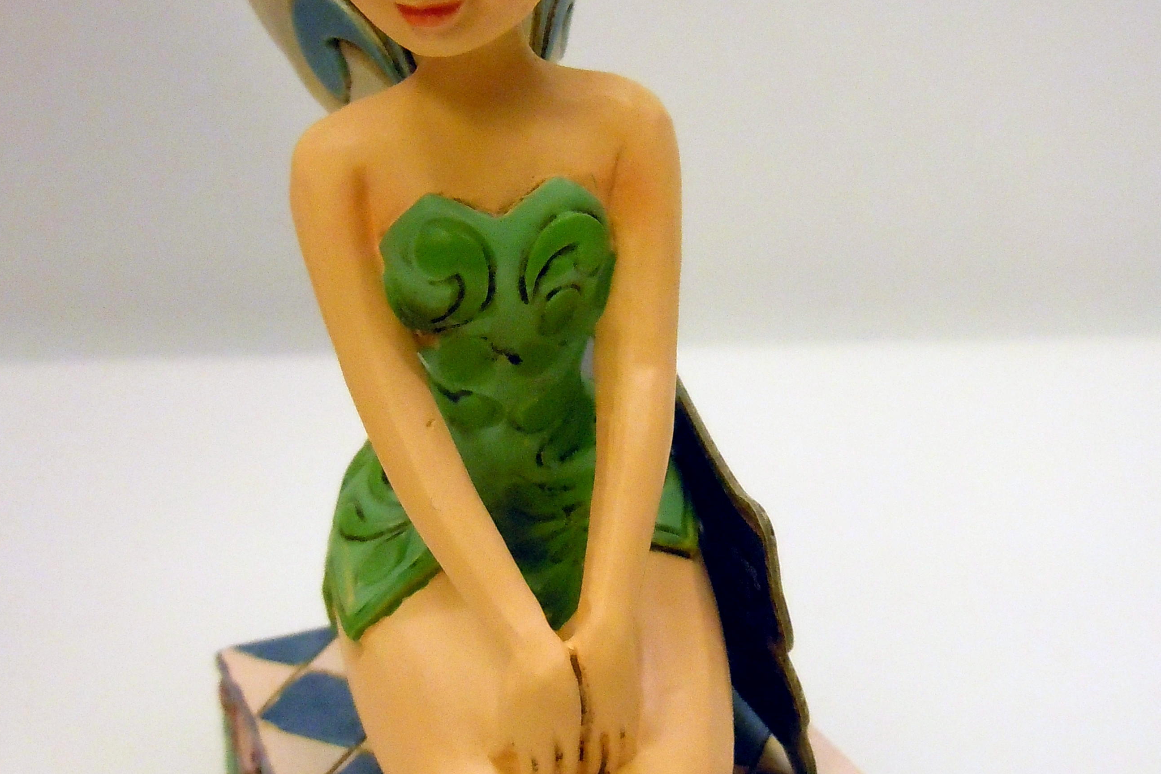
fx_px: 1677
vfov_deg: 25.8
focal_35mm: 52
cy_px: 254
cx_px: 490
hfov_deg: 38.1
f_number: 3.5
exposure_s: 1/125
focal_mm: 5.4
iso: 800
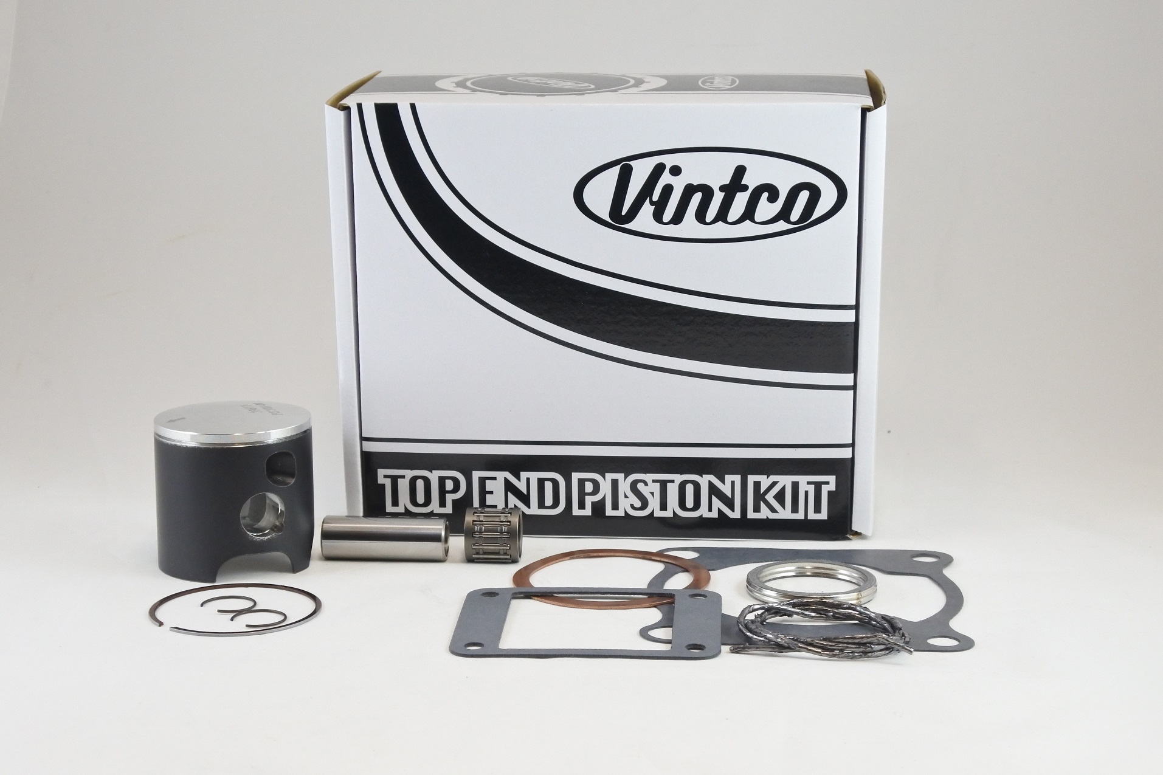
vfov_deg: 24.6
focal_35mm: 55
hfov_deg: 36.2
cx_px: 582
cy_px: 388
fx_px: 1777
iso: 560
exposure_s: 1/125
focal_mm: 20.6
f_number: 4.8
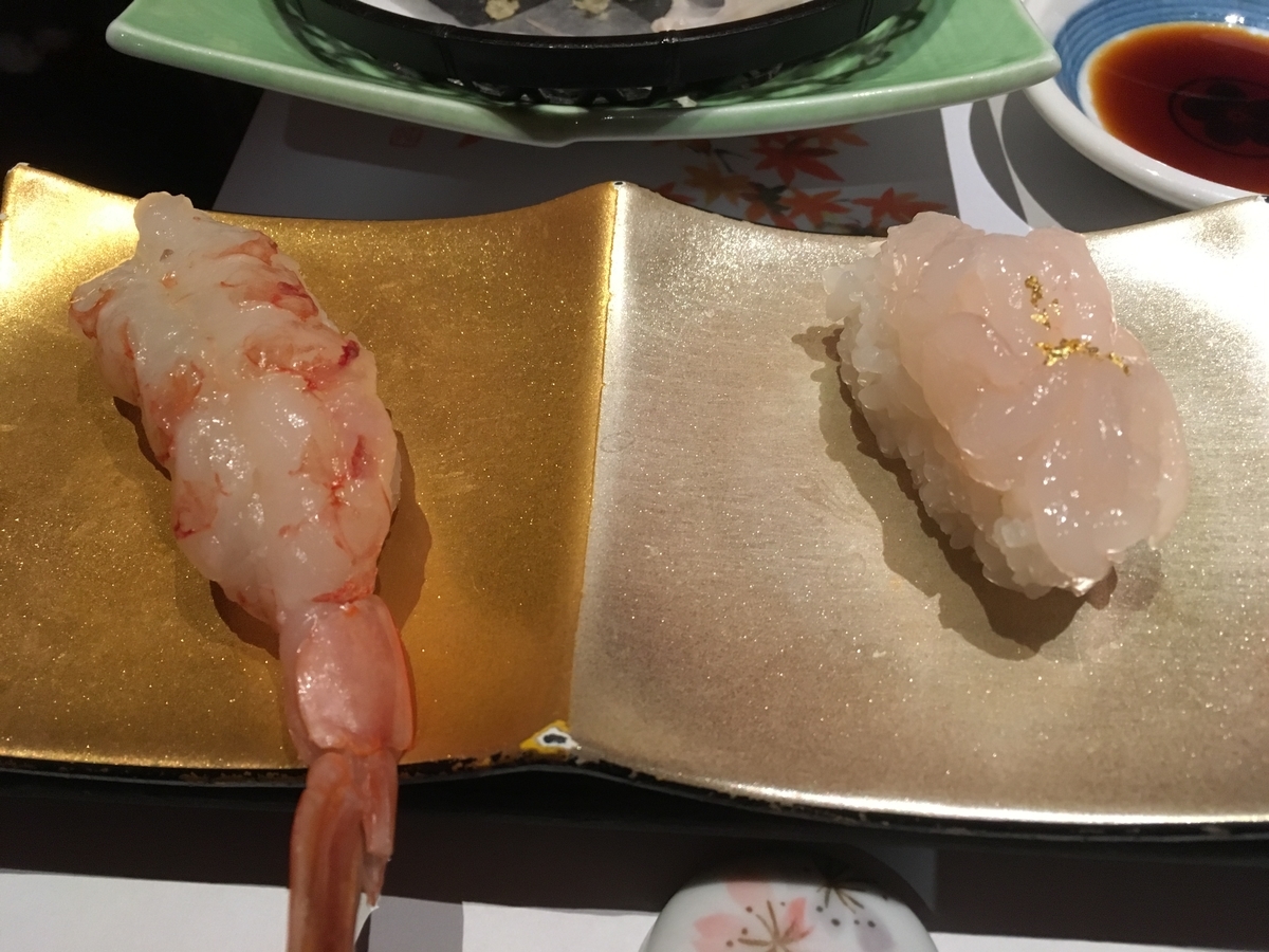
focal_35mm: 29
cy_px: 476
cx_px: 634
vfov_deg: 48.2
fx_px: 1063
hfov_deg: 61.7
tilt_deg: -52.6
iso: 200
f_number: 2.2
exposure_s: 1/24
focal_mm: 4.15
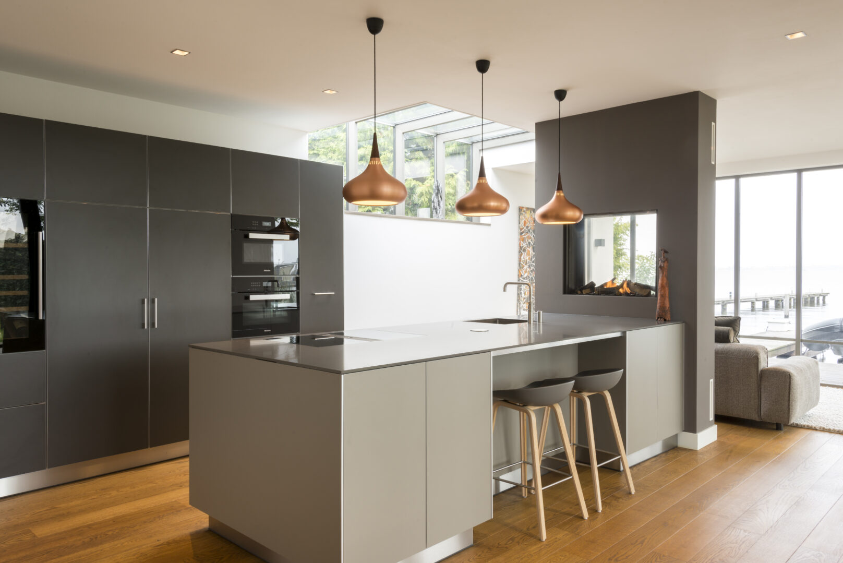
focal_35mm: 26
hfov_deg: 69.4
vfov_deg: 49.6
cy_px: 282
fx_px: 609
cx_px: 422
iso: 100
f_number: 20
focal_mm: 26
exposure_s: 1/1.67
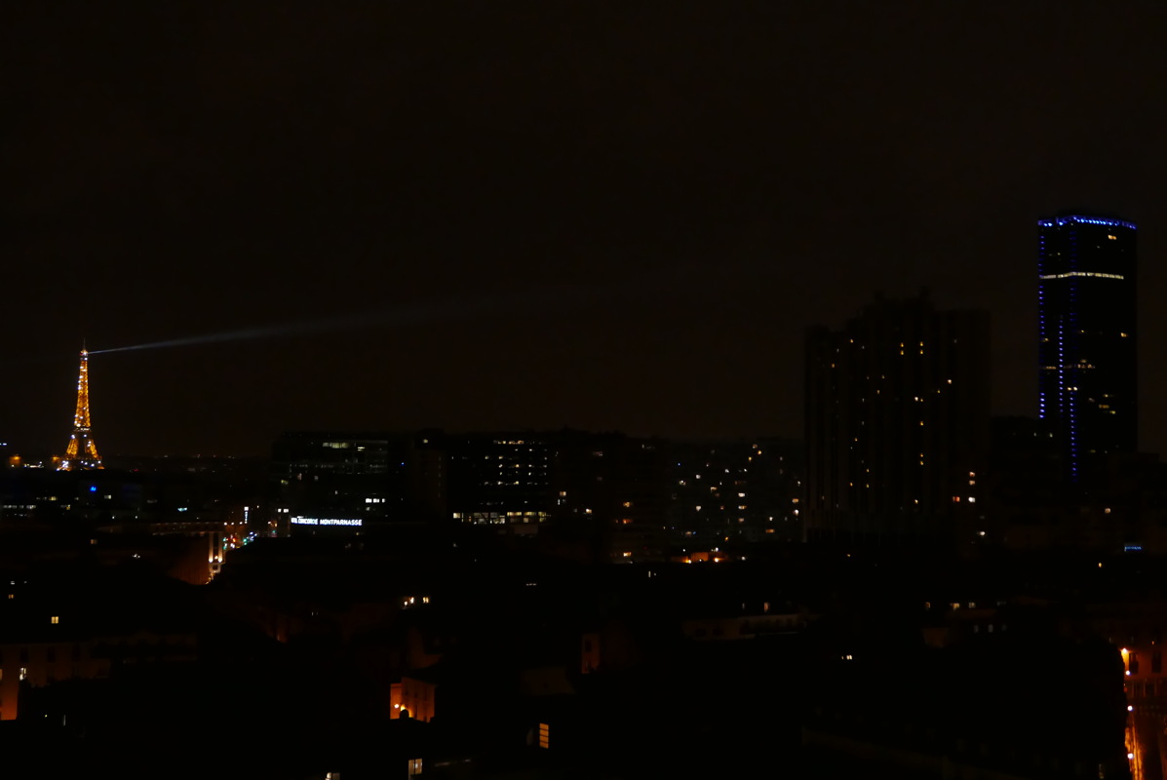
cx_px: 584
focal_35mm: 47
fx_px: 1525
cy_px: 390
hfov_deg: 41.9
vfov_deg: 28.7
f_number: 2.6
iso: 3200
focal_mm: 21.3
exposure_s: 1/100
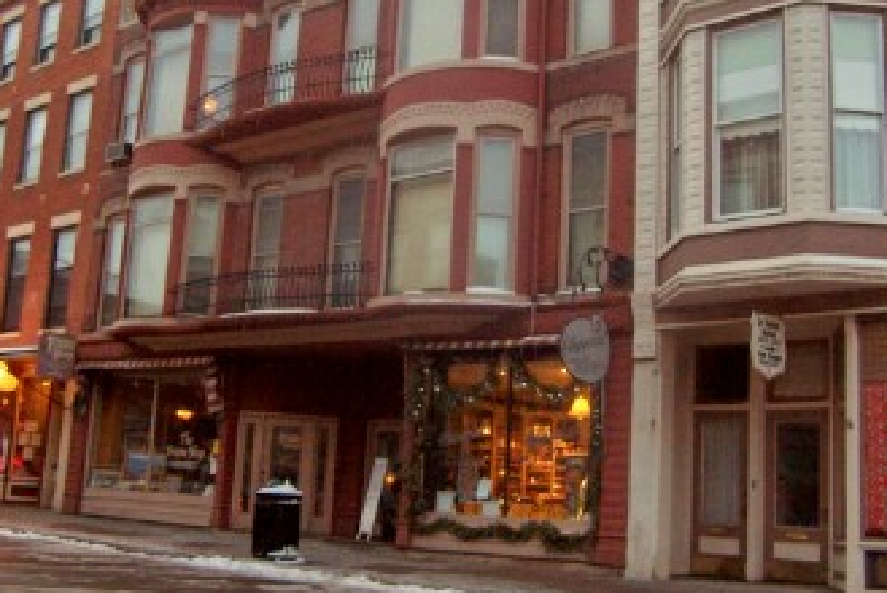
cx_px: 469
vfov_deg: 28.0
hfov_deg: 41.1
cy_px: 210
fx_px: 1184
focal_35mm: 48
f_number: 2.8
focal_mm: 6.3
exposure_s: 1/30
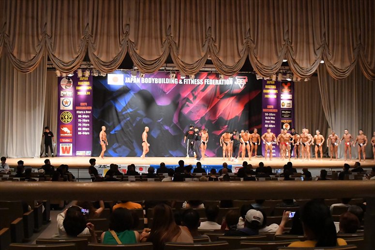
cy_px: 125
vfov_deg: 31.9
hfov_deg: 46.4
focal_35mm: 42
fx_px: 437
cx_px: 188
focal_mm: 28
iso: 12800
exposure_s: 1/400
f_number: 5.6
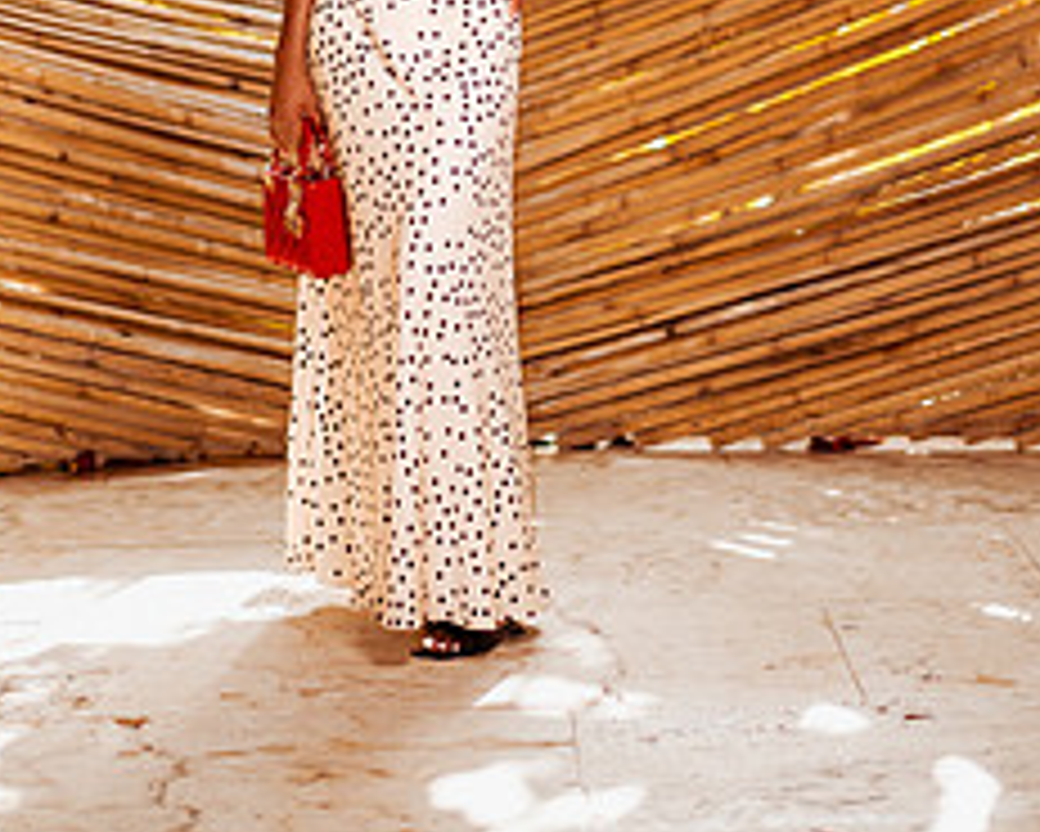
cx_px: 428
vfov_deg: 14.1
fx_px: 3264
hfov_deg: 18.1
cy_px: -153
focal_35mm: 106
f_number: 1.6
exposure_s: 1/800
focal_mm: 58
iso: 200
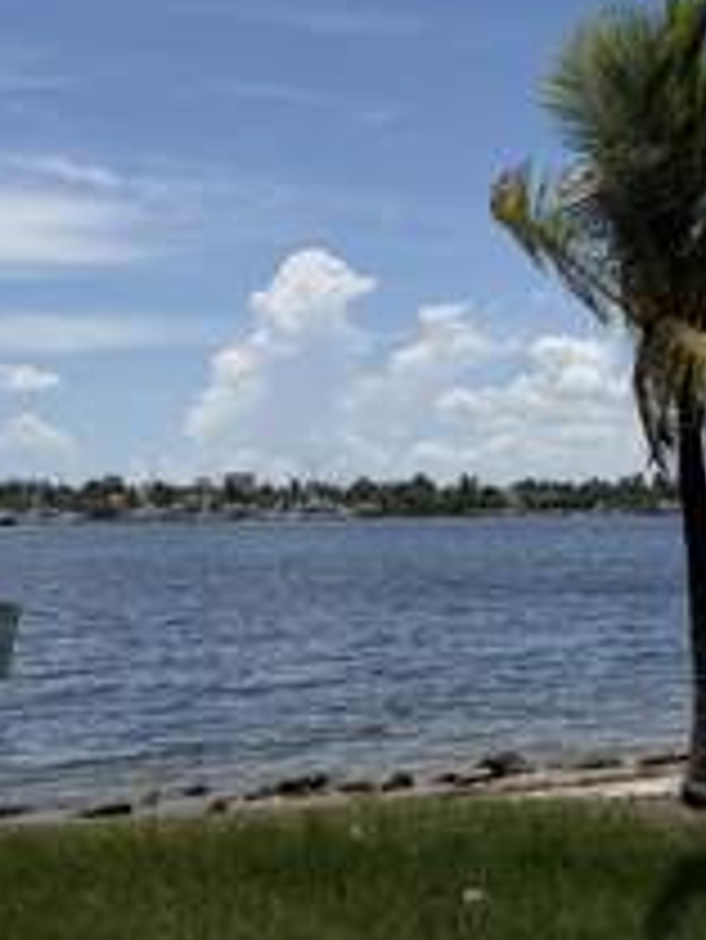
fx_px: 1494
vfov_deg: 34.6
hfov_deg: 26.5
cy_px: 308
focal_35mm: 55
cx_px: 418
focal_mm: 6.76
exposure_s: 1/10309
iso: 80
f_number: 1.78
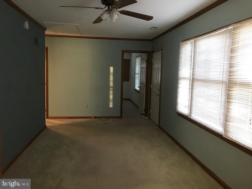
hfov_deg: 63.4
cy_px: 94
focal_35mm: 28
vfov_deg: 49.7
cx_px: 126
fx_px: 204
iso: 100
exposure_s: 1/9
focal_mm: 3.99
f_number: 1.8
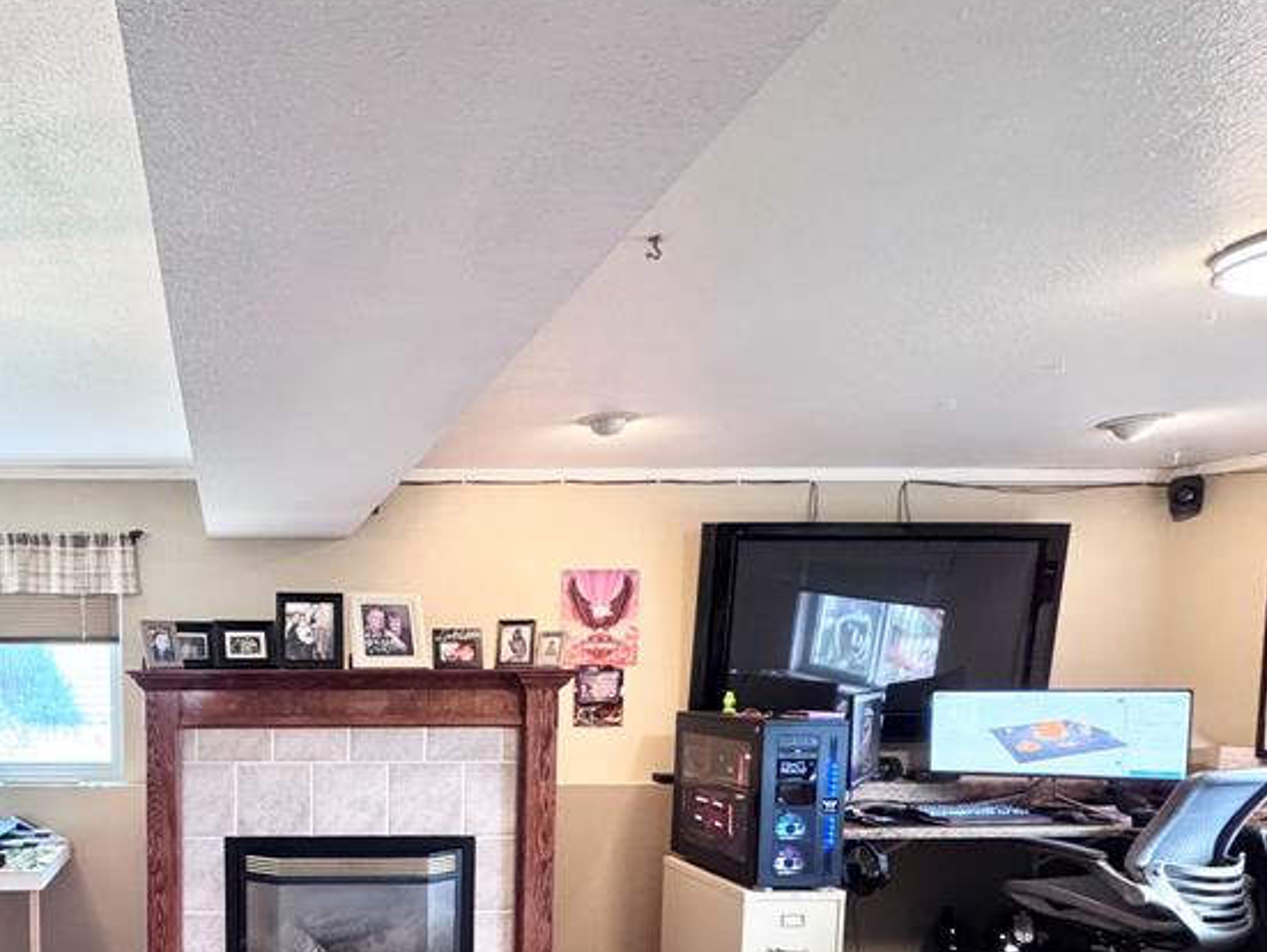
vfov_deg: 50.3
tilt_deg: -5.2
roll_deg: -0.1
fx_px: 952
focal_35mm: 26
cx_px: 239
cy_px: 743
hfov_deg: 61.3
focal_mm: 2.22
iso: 320
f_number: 2.2
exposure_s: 1/60
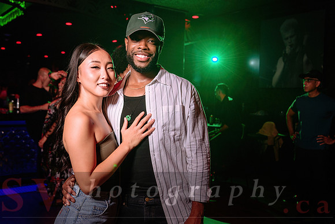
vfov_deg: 35.1
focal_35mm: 38
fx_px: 354
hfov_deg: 50.7
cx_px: 168
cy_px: 112
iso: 800
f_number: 4
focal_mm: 38
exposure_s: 1/50
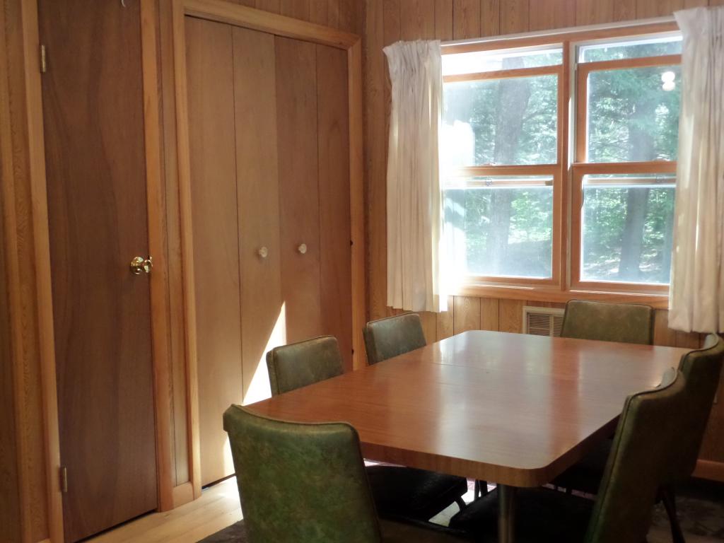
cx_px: 362
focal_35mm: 41
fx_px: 858
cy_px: 272
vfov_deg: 35.1
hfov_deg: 45.8
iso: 800
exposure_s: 1/45
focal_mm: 6.8
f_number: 3.6
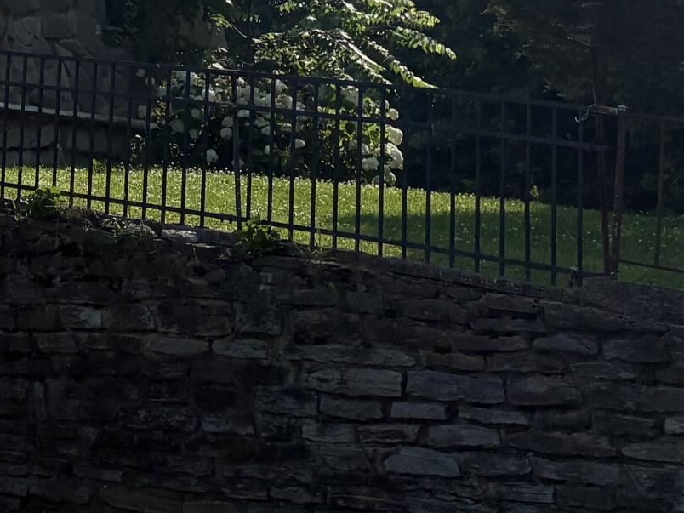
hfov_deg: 16.9
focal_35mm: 97
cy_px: -234
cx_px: -535
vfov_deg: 14.3
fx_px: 1917
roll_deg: +0.1
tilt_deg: +15.4
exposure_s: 1/6329
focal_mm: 5.96
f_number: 1.6
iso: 50
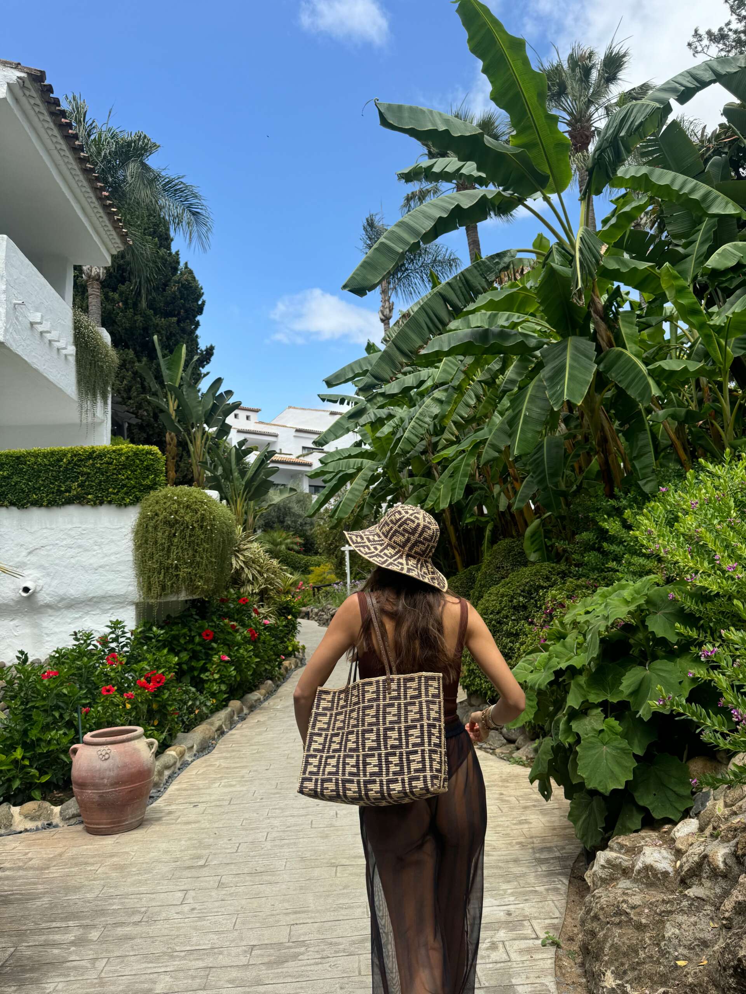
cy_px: 497
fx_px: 690
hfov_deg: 56.8
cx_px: 373
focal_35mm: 24
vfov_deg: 71.6
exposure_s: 1/3247
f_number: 1.78
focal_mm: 6.76
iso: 80
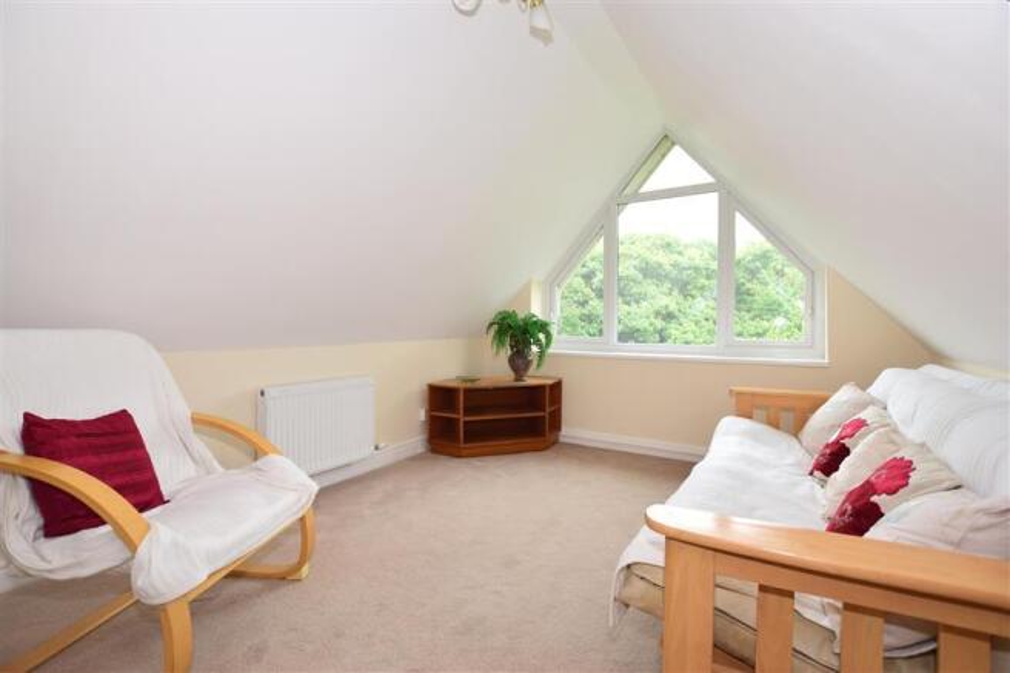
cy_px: 336
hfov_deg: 100.4
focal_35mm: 15
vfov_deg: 77.3
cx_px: 505
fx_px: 421
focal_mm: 10
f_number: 5
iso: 200
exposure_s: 1/30
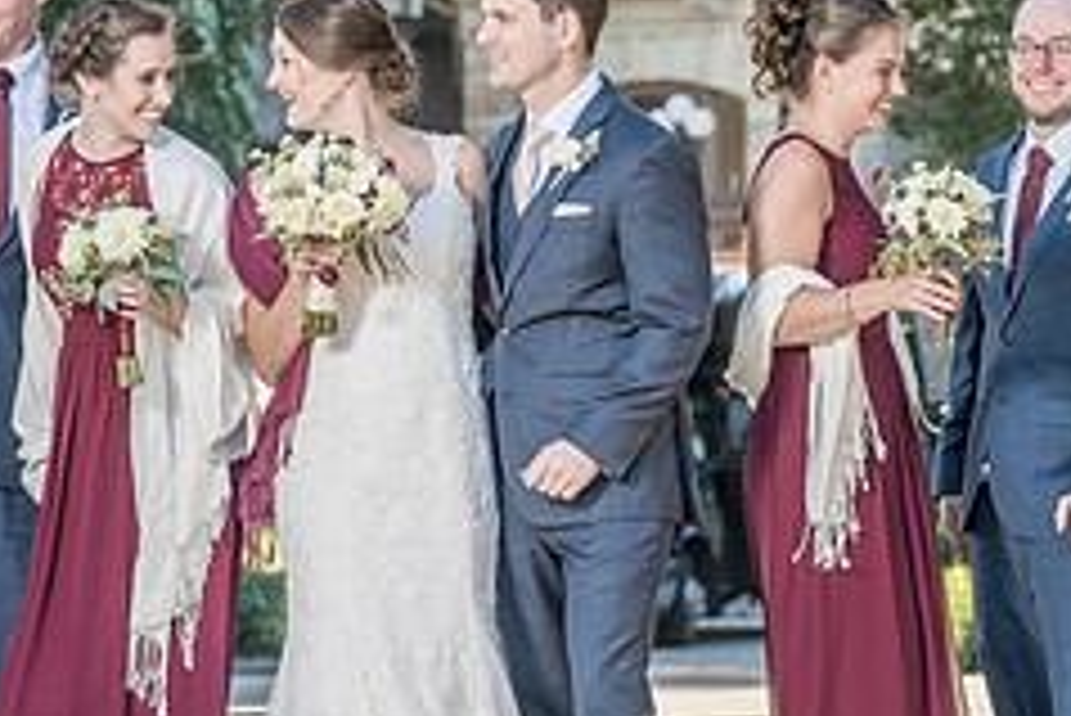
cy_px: 189
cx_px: 485
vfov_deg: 4.3
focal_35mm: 323
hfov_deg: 6.4
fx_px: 9615
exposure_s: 1/200
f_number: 5.6
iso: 400
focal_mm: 120
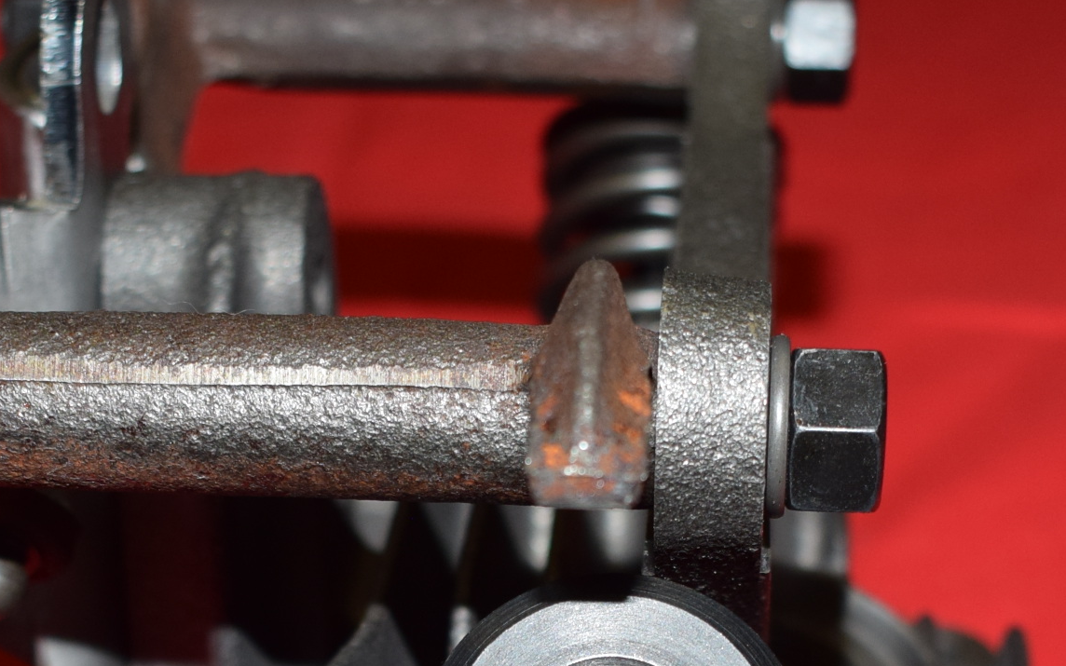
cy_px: 834
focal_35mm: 96
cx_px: 569
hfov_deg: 21.6
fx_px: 2789
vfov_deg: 13.2
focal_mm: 24
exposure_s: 1/200
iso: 400
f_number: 5
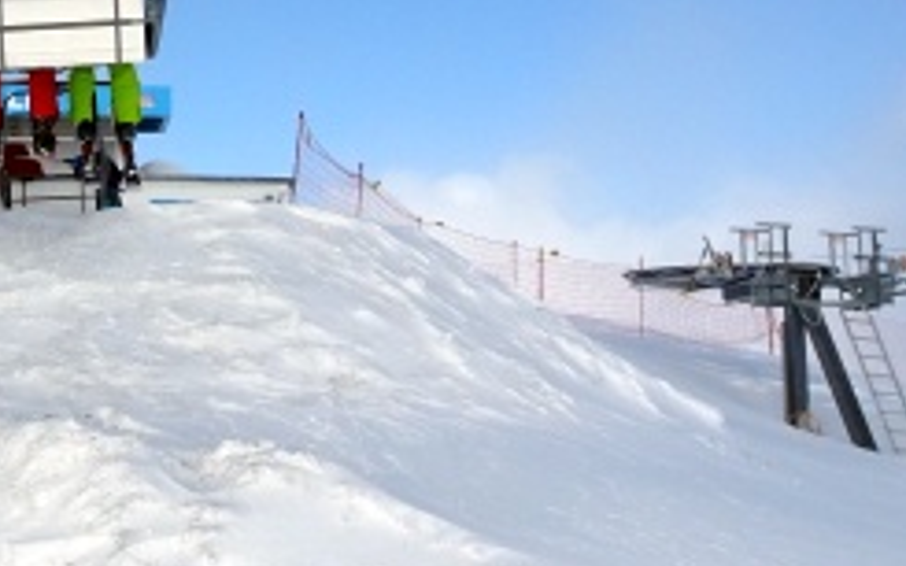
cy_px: 41
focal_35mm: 83
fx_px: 2049
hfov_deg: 24.3
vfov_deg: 15.5
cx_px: 104
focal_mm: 4.1
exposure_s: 1/2000
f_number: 3.5
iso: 80
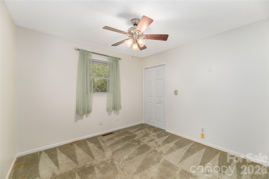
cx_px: 134
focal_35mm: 14
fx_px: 105
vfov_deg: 81.2
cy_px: 90
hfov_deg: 104.3
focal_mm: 14
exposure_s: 1/160
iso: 320
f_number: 8
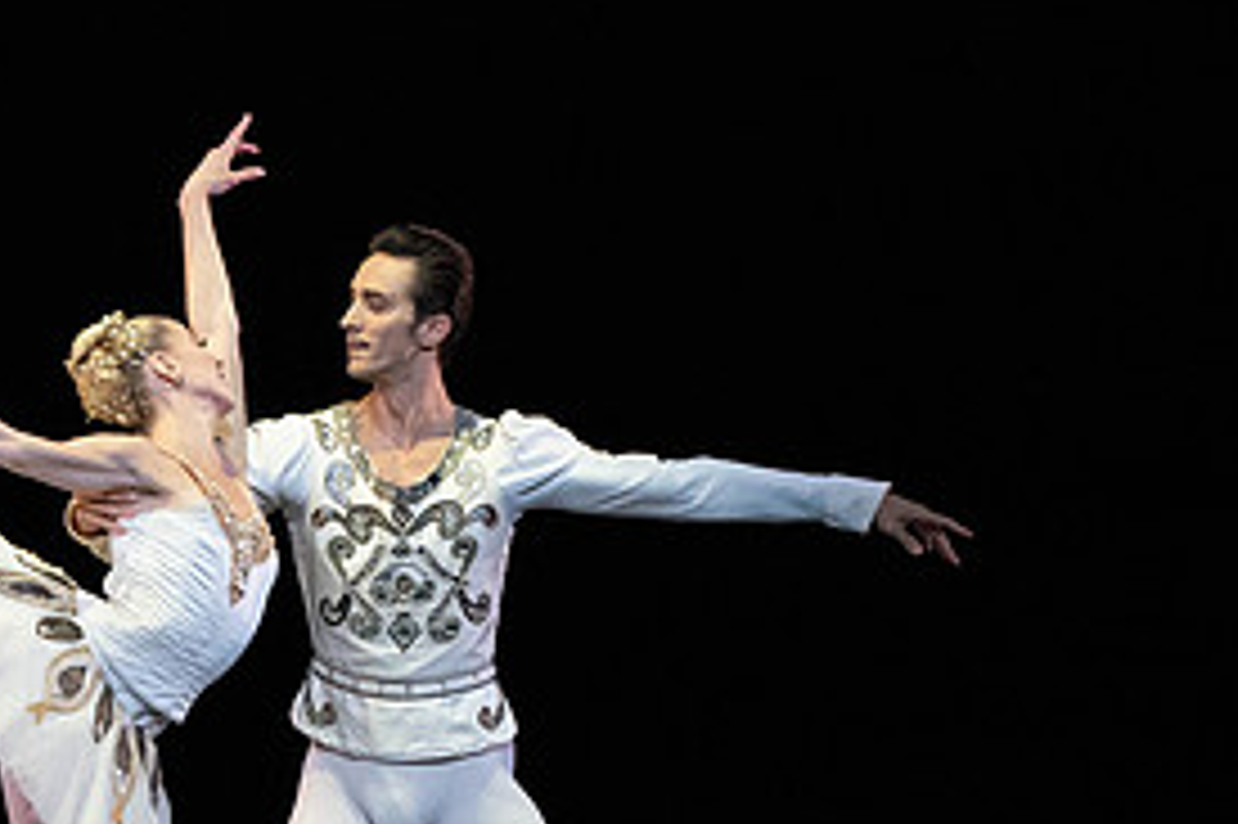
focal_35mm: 645
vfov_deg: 2.1
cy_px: 696
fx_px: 22167
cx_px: 90
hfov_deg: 3.2
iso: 20000
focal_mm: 306
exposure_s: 1/500
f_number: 11
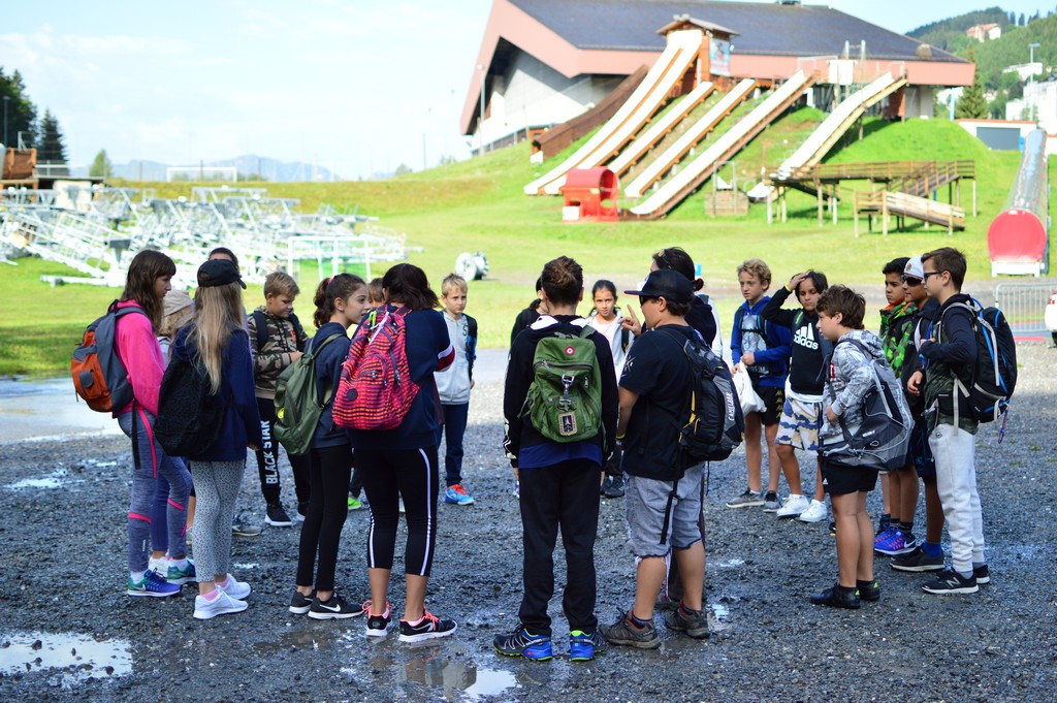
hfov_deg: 37.9
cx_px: 528
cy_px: 352
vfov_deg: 25.7
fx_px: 1540
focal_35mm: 52
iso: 200
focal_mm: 35
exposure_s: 1/2500
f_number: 1.8
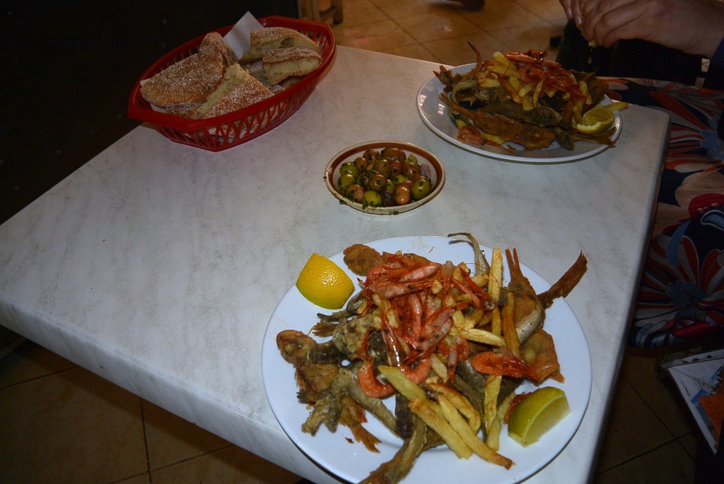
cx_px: 362
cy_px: 242
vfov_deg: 45.1
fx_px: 584
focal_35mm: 29
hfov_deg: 63.6
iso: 160
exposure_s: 1/60
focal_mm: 11
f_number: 3.5
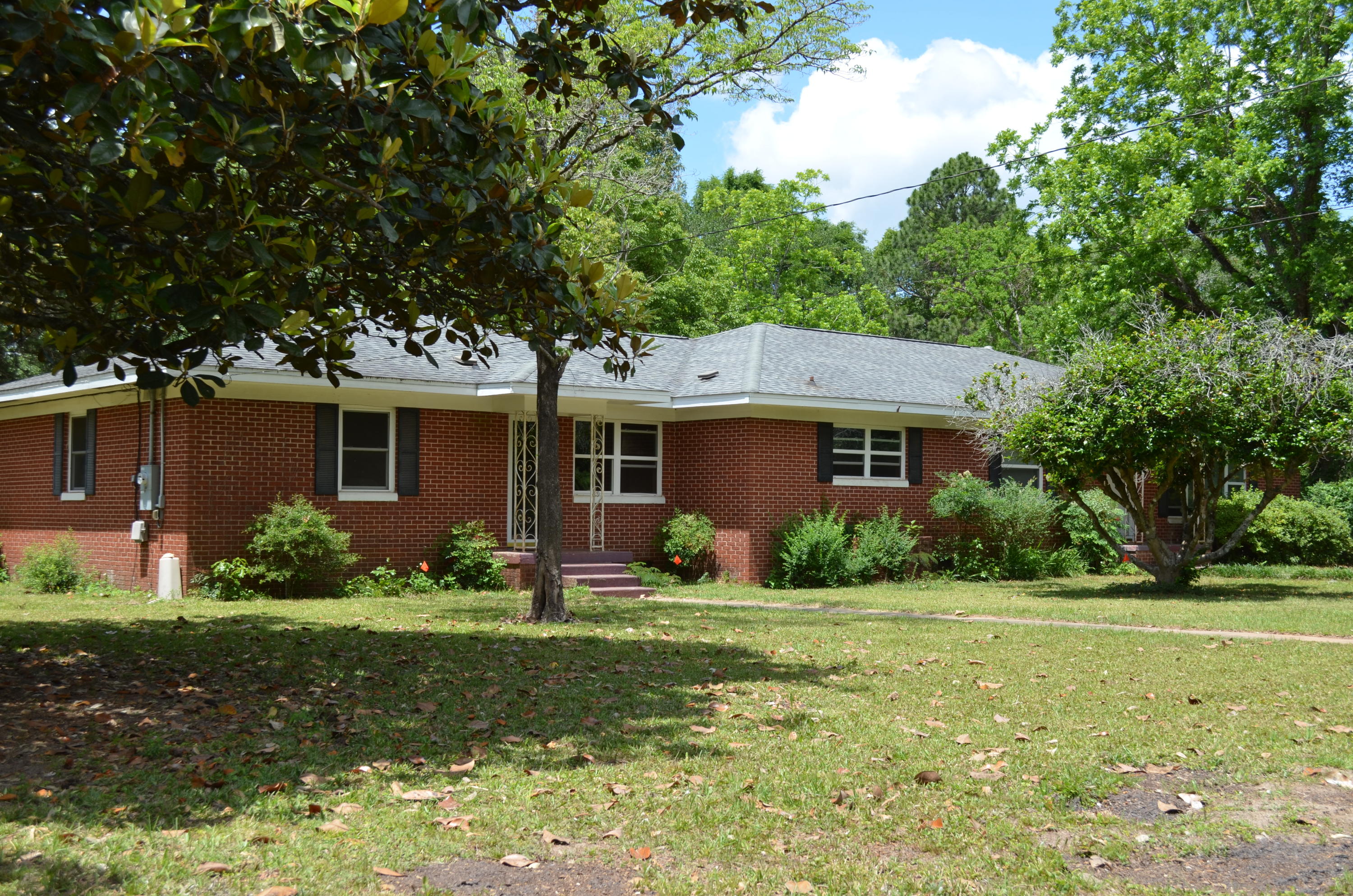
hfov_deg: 46.5
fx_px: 1575
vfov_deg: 31.8
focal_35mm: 42
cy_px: 448
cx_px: 676
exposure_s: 1/250
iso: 140
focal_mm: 28
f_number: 8
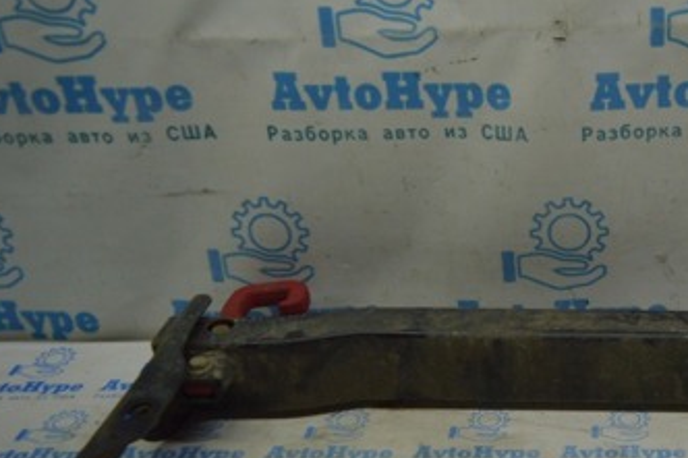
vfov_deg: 25.9
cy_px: 289
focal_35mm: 52
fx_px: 993
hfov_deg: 35.7
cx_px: 632
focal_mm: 18
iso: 400
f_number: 3.5
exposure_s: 1/200
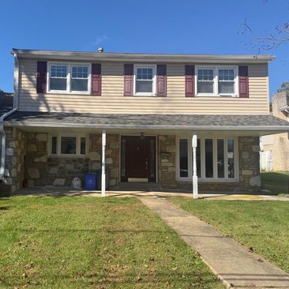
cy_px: 144
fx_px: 274
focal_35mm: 29
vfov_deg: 55.6
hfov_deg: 54.7
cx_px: 102
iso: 80
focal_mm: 6.76
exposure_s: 1/3425
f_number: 1.78
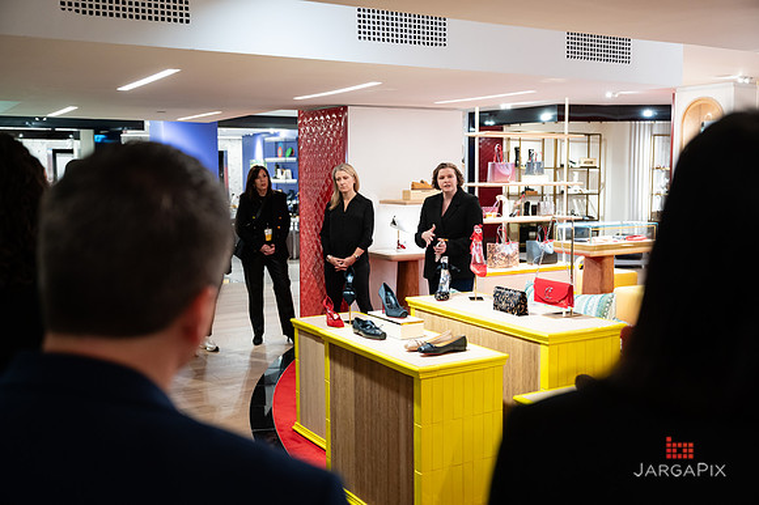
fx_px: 785
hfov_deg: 51.6
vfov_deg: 35.7
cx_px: 380
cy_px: 252
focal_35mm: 37
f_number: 3.2
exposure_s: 1/160
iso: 1600
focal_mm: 37
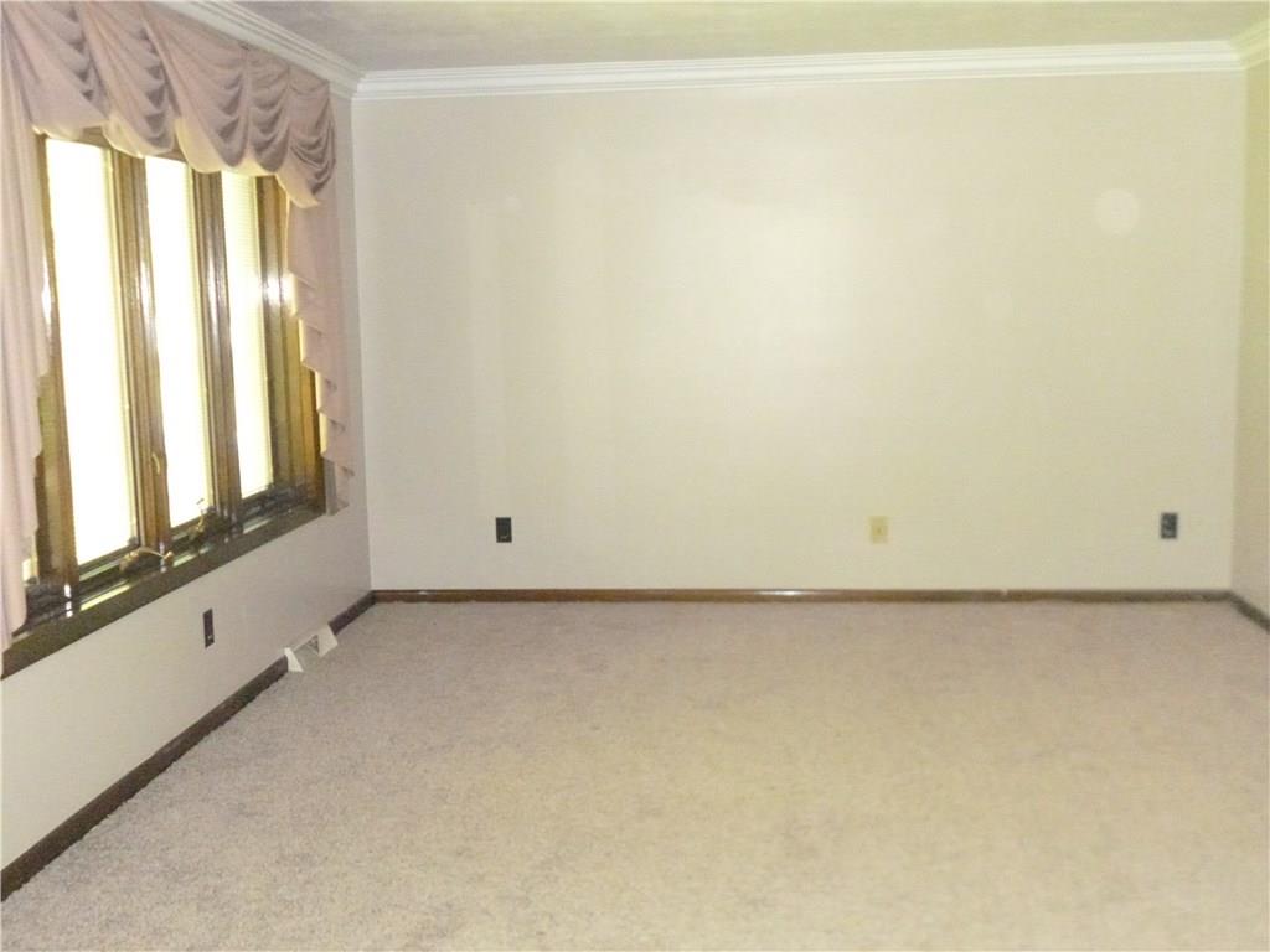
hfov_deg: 49.0
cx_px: 635
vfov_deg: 37.7
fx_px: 1394
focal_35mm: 38
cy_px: 476
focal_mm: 6.8
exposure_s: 1/60
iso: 1250
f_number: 3.2
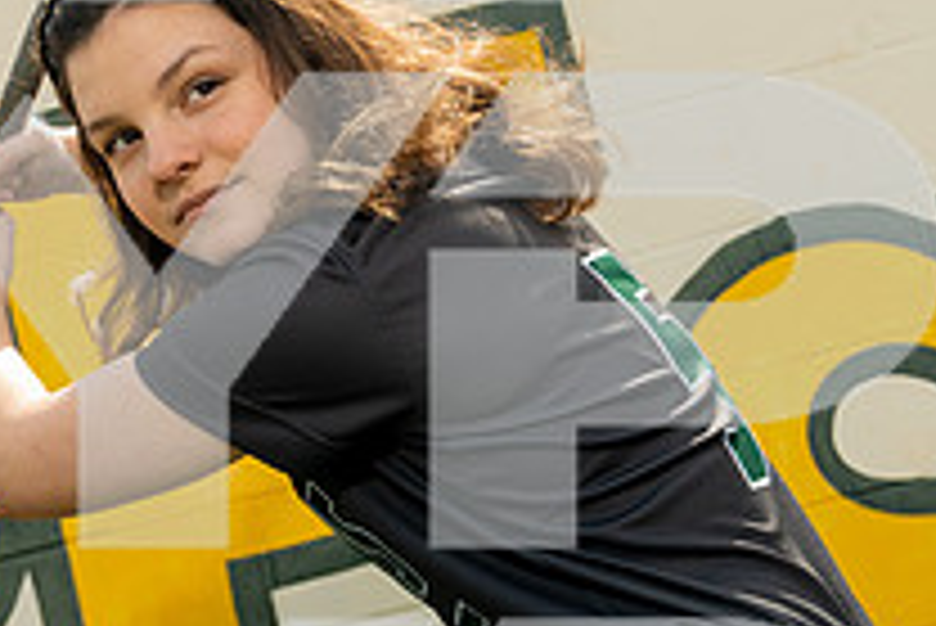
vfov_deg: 14.9
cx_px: 342
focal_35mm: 92
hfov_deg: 22.1
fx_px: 2394
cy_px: 313
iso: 250
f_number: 4.5
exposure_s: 1/250
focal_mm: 33
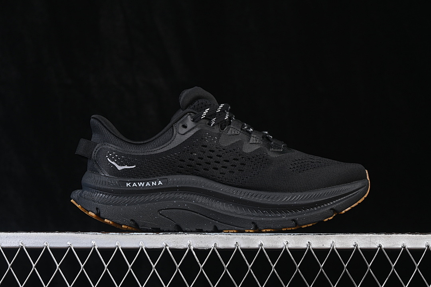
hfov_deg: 27.0
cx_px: 216
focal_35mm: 75
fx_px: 898
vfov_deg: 18.2
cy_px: 144
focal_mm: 50
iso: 160
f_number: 6.3
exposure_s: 1/60
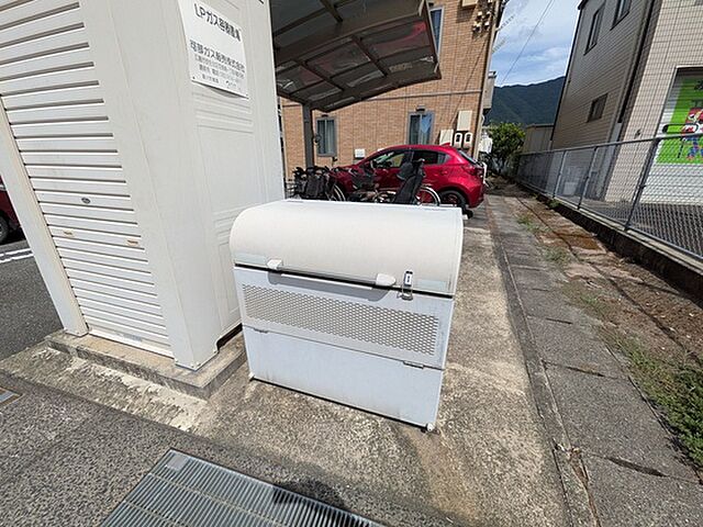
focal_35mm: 14
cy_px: 264
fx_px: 284
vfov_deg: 85.7
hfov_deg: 102.1
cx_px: 352
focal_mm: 1.85
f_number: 2.2
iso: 53
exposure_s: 1/2404
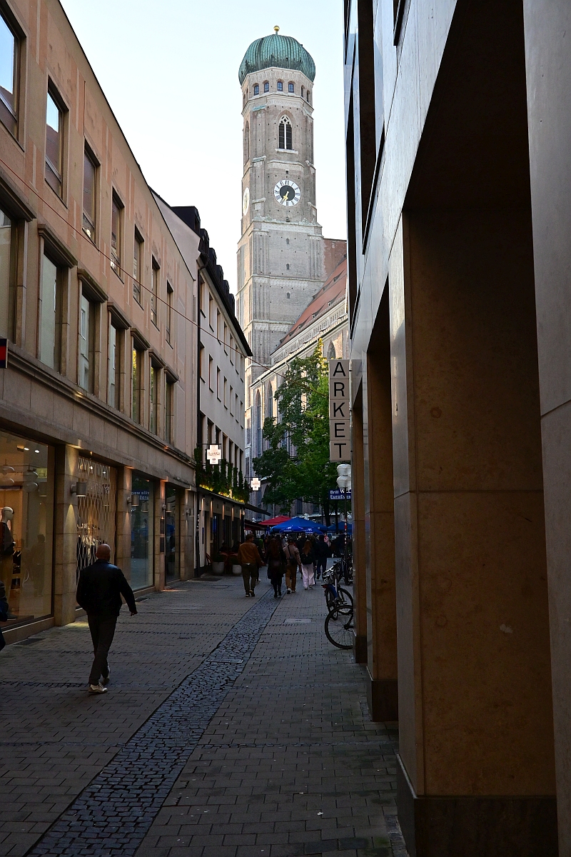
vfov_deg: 53.1
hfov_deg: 36.9
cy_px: 428
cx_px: 286
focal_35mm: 36
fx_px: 856
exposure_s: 1/250
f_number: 10
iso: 800
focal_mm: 24
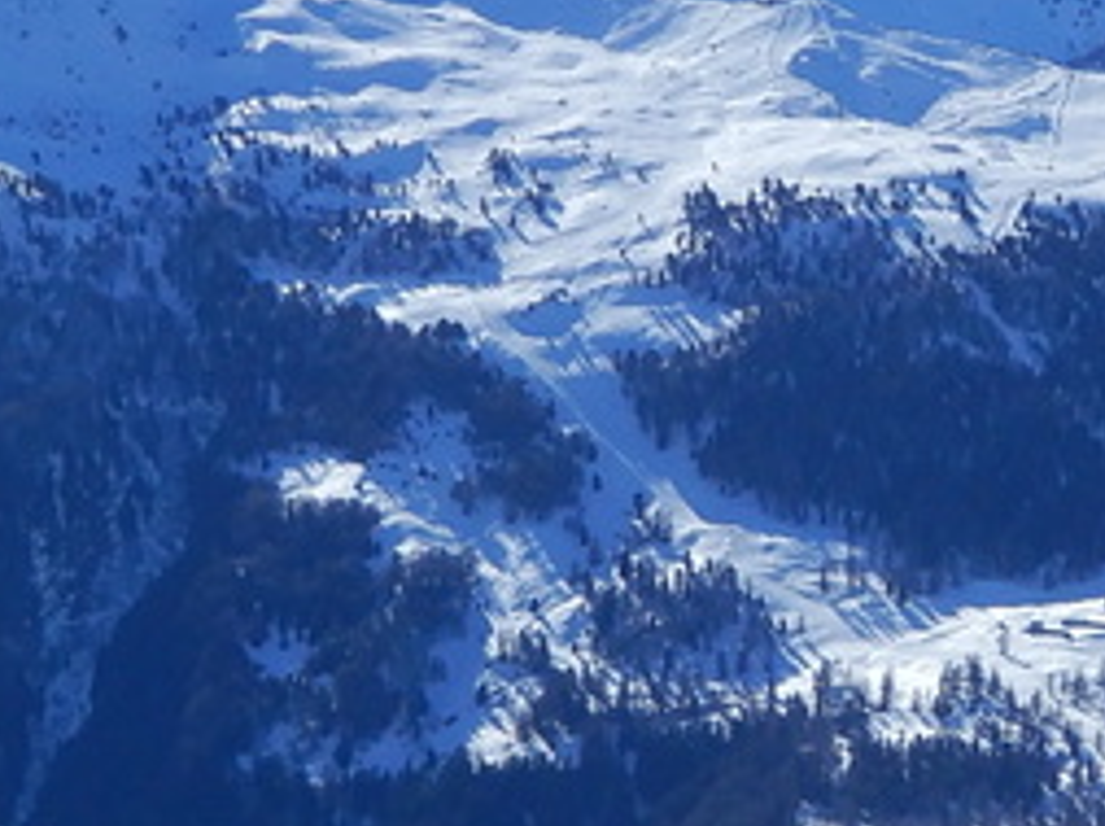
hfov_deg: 8.5
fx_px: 7268
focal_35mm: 228
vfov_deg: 6.5
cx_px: 1699
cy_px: 581
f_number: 4
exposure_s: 1/1600
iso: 80
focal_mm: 8
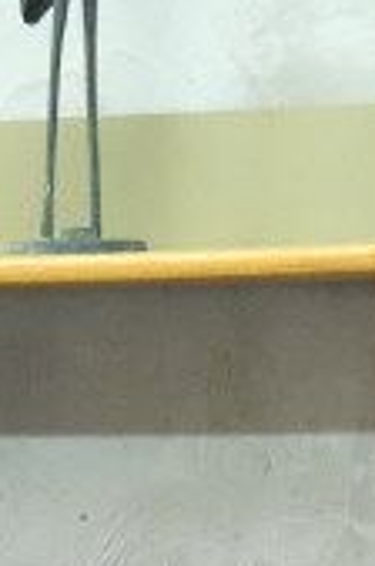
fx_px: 5208
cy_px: 1454
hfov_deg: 4.1
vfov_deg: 5.9
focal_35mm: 332
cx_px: -194
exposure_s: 1/42
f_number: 4
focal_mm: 29.2
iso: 5000
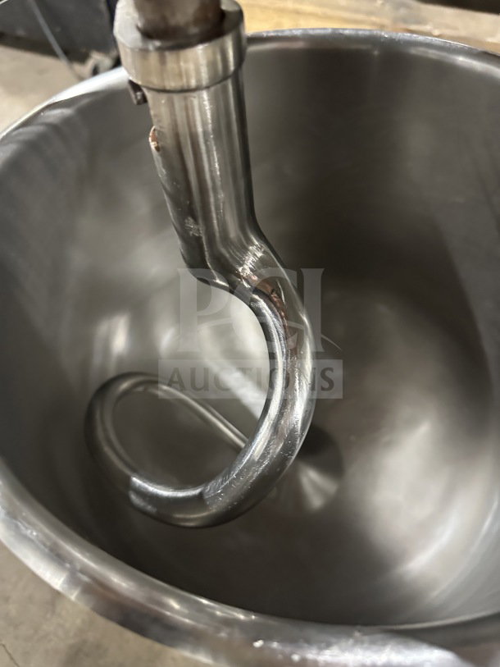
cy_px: 334
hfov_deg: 56.8
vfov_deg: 71.6
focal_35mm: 24
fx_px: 462
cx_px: 250
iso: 1000
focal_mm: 6.86
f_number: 1.78
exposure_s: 1/45
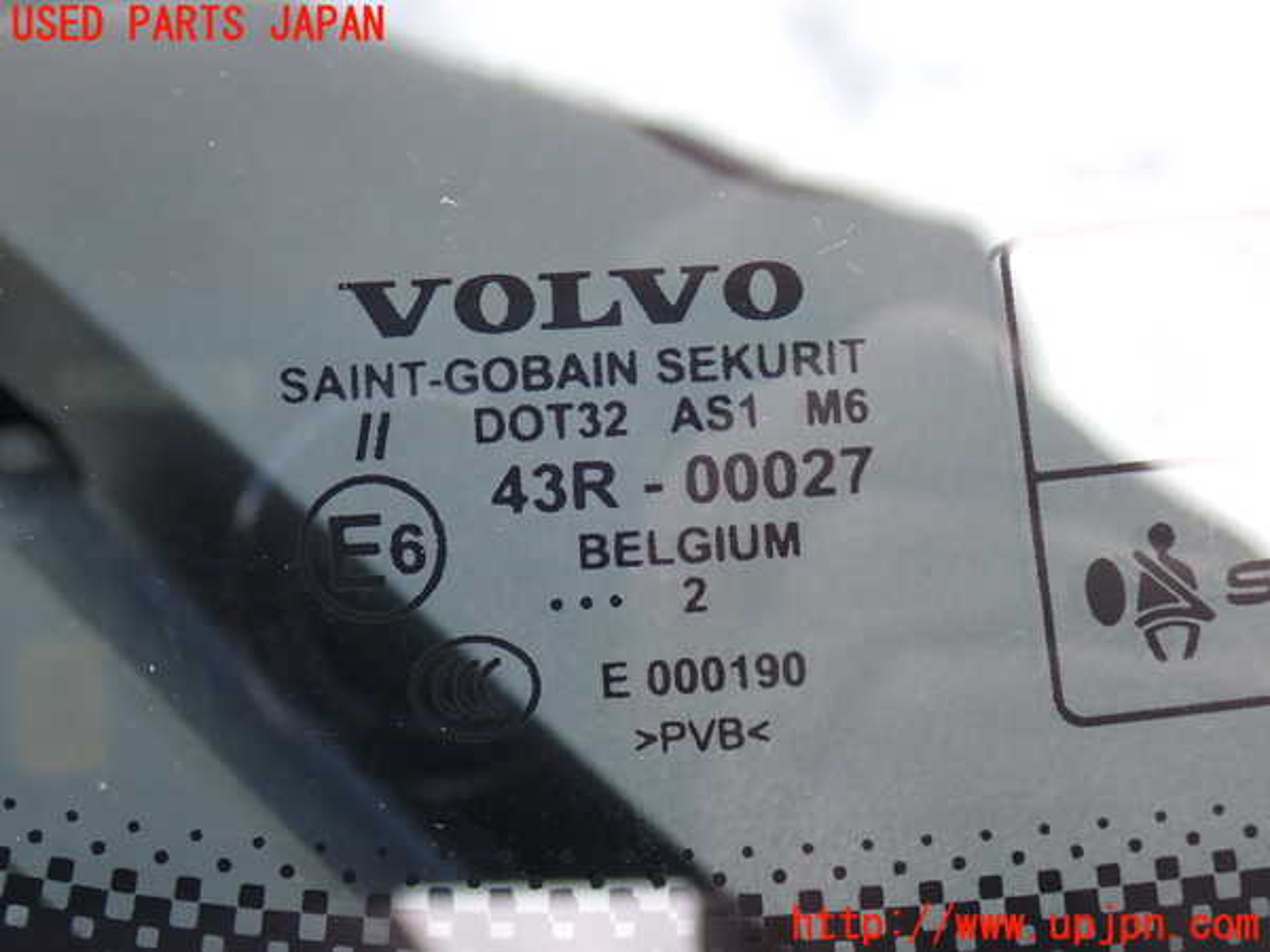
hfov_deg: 31.2
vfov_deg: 23.7
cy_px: 476
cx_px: 635
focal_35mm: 62
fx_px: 2275
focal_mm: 11.09
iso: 160
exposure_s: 1/125
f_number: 3.6
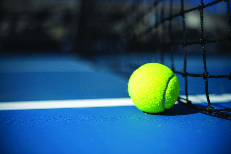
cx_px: 116
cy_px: 77
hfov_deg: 54.4
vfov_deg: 37.9
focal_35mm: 35
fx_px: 225
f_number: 2
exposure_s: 1/8000
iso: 100
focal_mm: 35
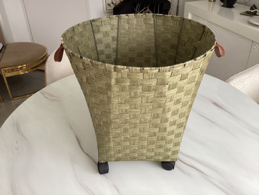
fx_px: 232
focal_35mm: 31
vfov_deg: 45.4
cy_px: 98
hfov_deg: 58.4
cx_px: 130
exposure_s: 1/60
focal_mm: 3.3
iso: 80
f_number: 2.4
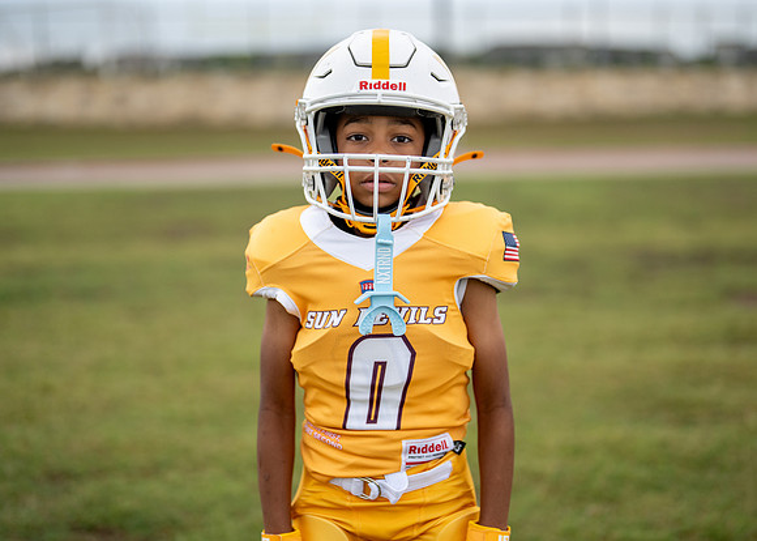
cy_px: 241
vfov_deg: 23.6
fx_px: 1292
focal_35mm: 60
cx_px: 383
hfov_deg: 32.7
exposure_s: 1/1600
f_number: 1.2
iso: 320
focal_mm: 50
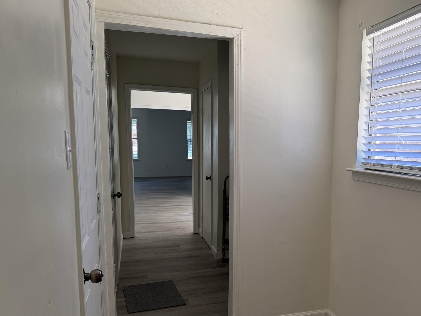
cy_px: 193
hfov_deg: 57.6
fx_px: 377
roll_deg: -0.6
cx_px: 264
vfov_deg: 45.2
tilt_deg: -7.1
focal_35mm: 31
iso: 100
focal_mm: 6.76
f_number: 1.78
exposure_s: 1/121
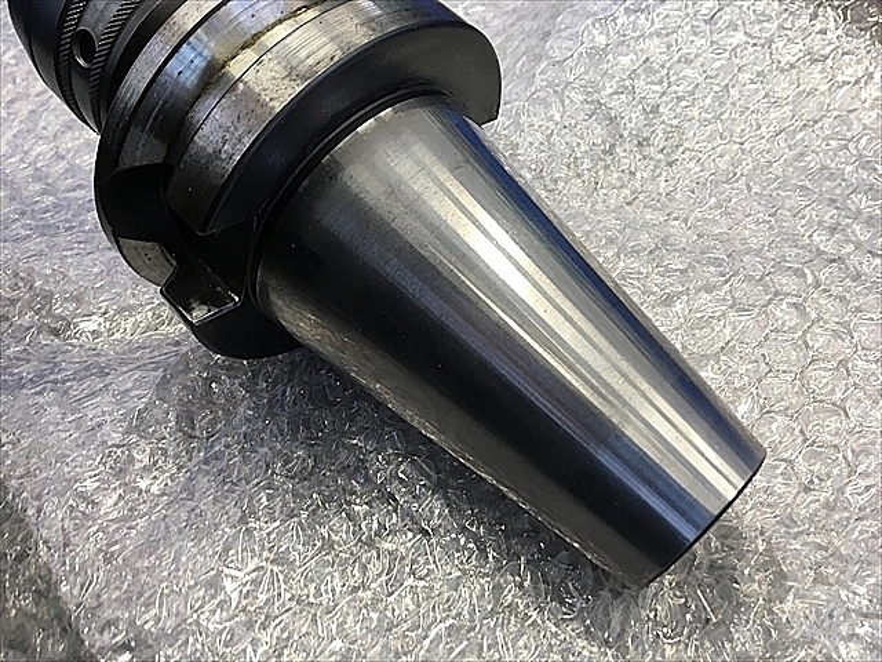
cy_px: 331
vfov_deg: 48.2
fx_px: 739
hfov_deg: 61.7
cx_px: 441
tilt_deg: -53.7
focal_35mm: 29
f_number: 2.2
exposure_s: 1/30
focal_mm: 4.15
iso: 64
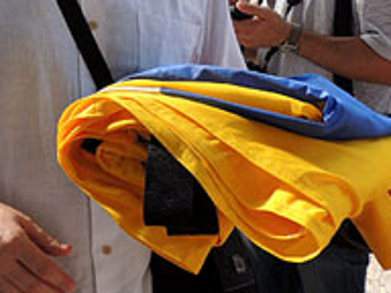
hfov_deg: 31.5
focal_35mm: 60
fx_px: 678
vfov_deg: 23.7
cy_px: 24
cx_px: 92
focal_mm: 4.3
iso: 100
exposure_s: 1/400
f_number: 3
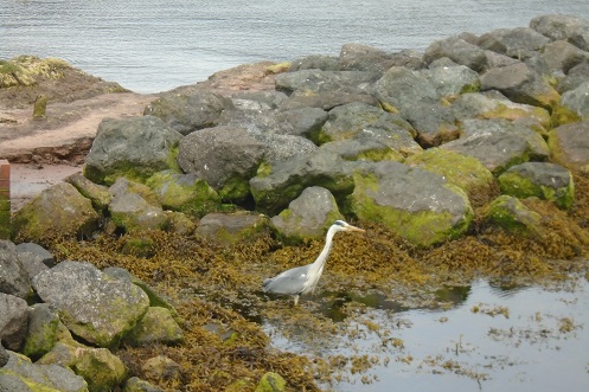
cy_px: 208
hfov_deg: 15.1
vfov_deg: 10.1
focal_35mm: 136
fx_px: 2224
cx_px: 294
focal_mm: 23
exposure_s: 1/250
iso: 250
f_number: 6.4
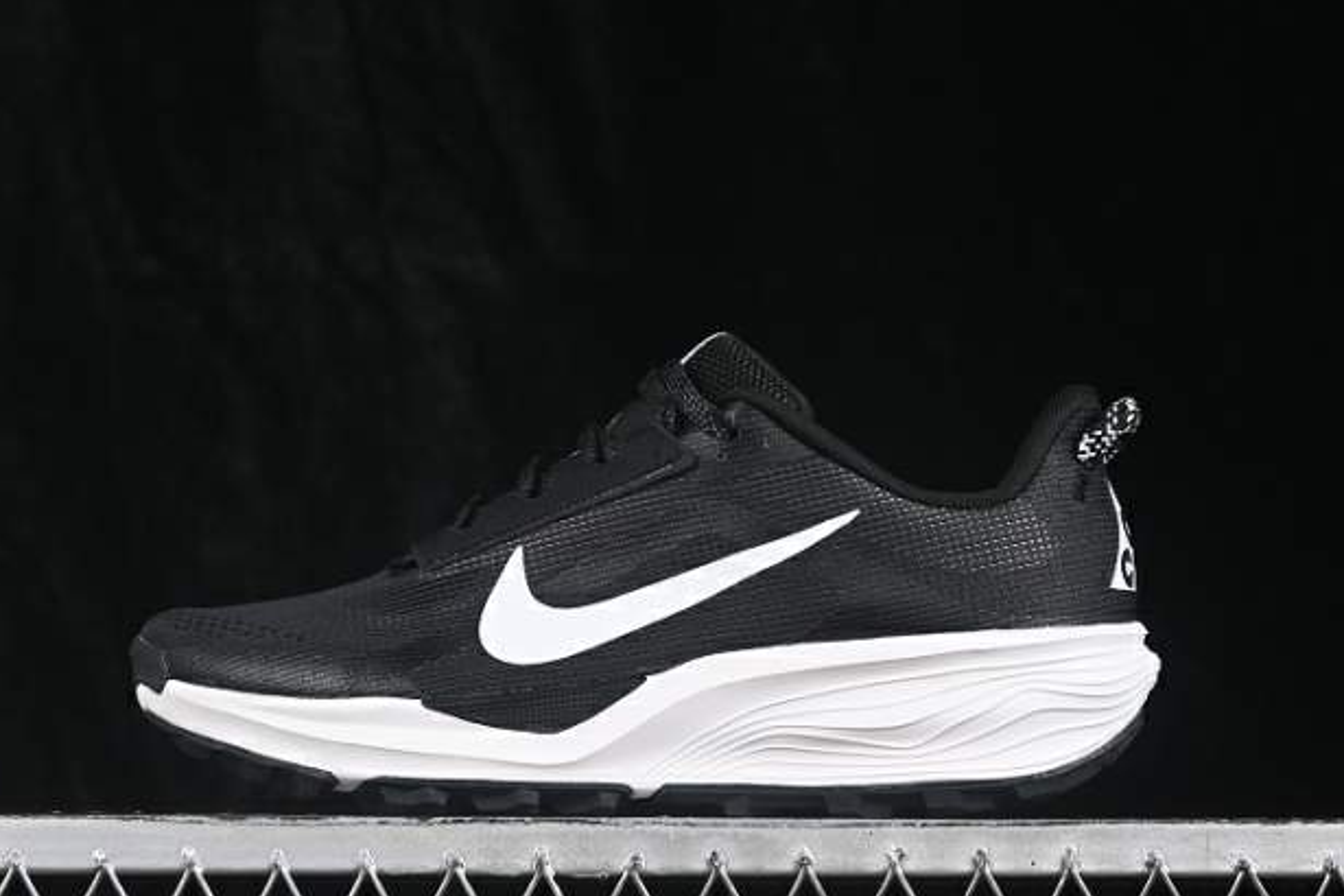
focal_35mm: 89
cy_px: 487
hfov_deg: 22.9
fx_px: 3322
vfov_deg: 15.4
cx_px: 623
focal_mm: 50
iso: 160
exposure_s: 1/60
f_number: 6.3
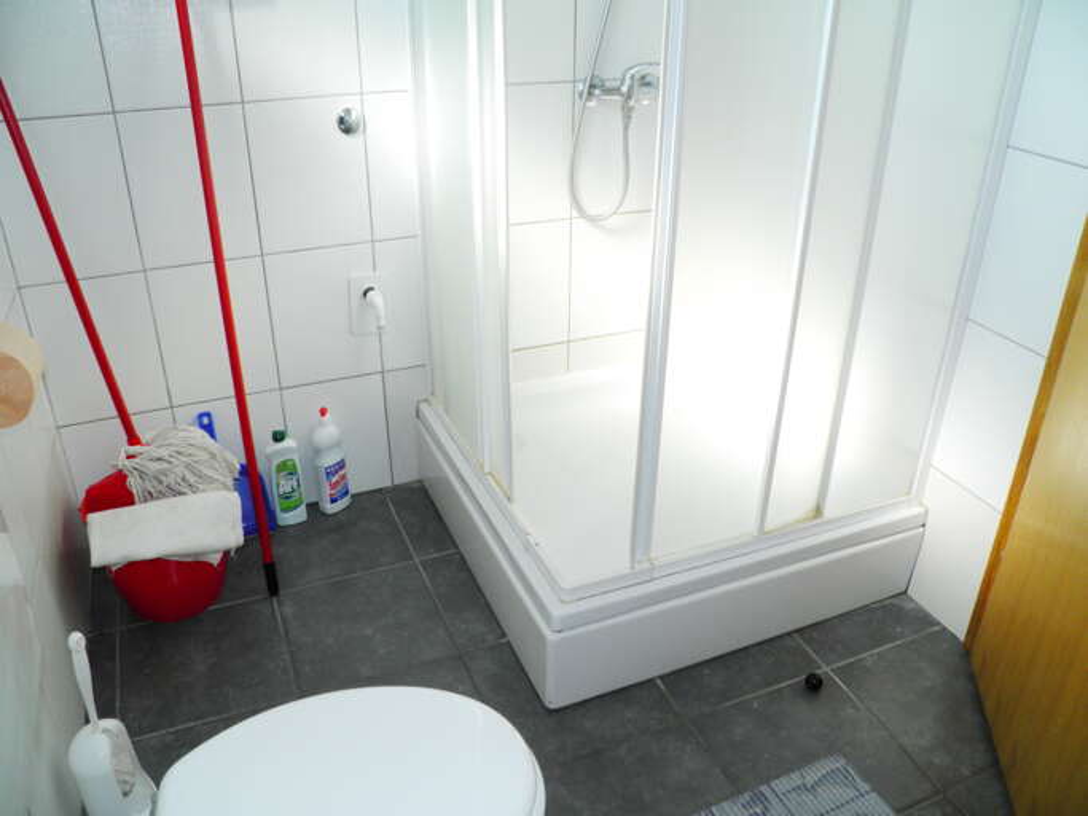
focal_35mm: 28
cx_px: 544
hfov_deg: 63.5
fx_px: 880
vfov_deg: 49.7
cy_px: 408
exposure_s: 1/60
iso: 50
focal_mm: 4.9
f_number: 4
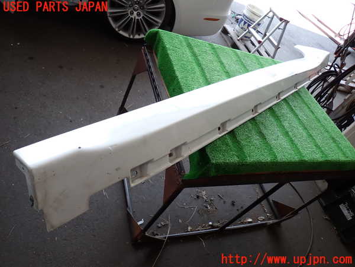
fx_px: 256
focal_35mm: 25
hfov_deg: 69.4
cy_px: 134
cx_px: 178
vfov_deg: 54.9
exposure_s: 1/160
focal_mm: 4.5
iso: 100
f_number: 2
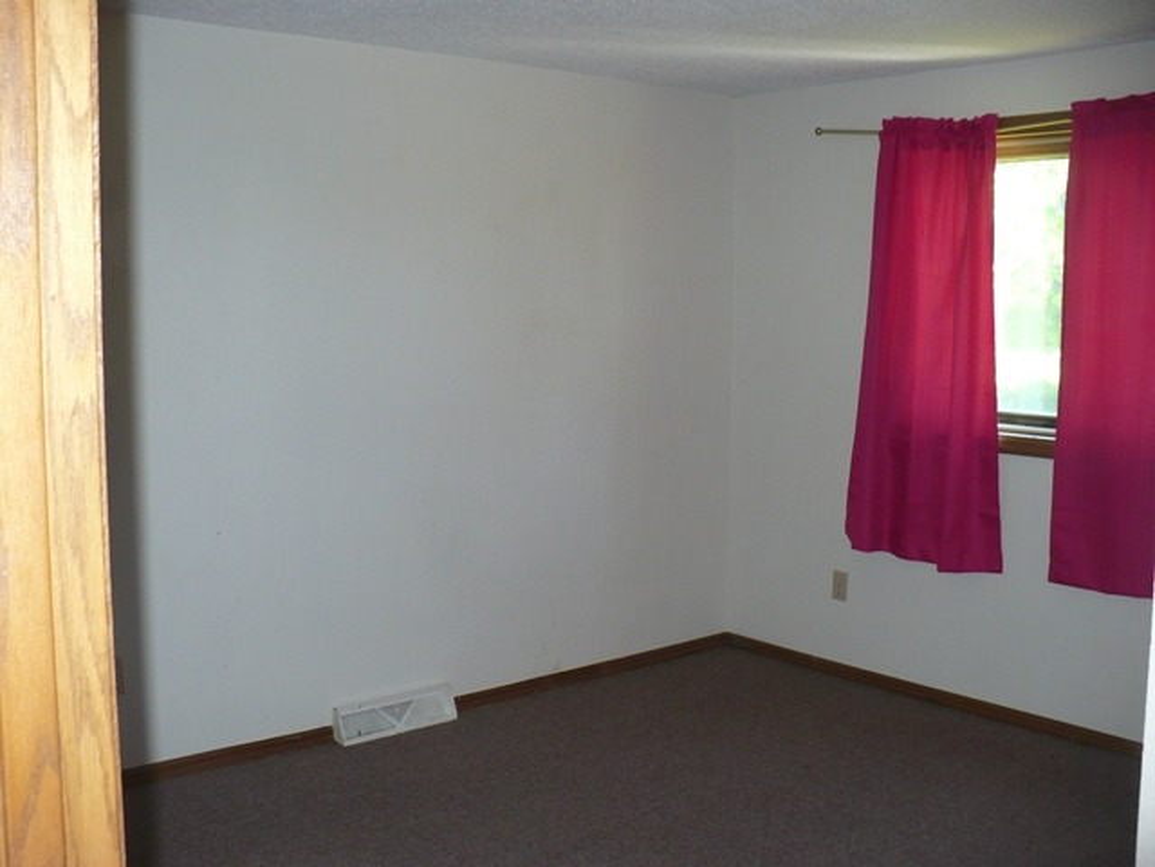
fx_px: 1235
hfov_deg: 50.1
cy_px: 434
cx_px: 578
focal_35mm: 37
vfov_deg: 38.7
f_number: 2.8
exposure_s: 1/30
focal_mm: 6.1
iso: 200
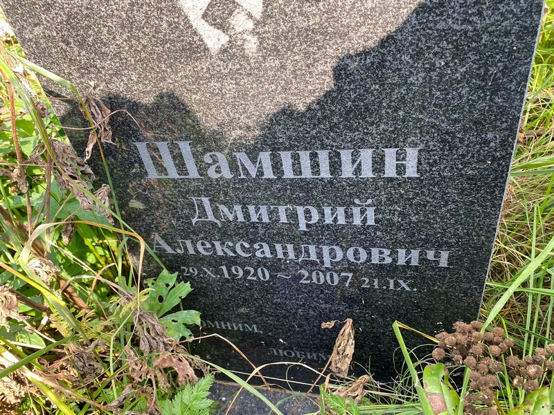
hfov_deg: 67.3
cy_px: 208
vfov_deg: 53.1
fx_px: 416
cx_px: 277
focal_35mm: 26
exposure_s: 1/122
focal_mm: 4.25
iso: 32
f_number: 1.8
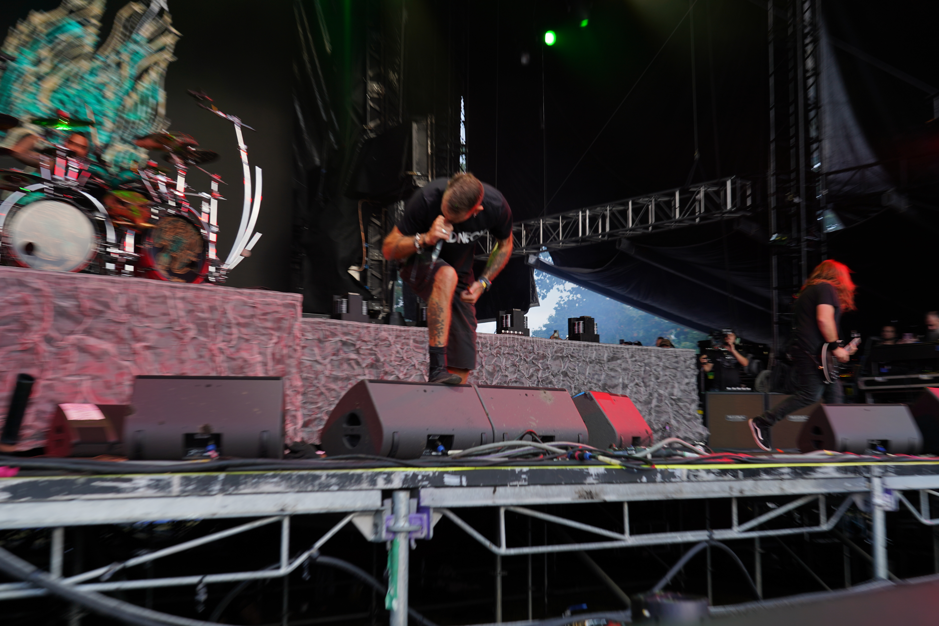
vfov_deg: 34.2
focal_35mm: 39
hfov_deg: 49.6
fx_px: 1017
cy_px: 313
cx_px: 470
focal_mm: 39
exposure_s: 1/50
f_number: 4.5
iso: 100
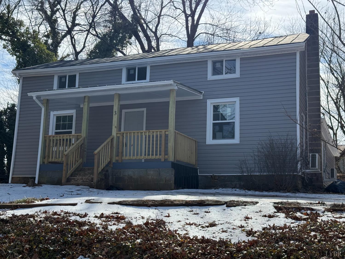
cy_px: 130
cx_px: 172
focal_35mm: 48
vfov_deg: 30.3
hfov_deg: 39.7
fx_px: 478
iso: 100
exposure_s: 1/4098
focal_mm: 6.76
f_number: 1.78
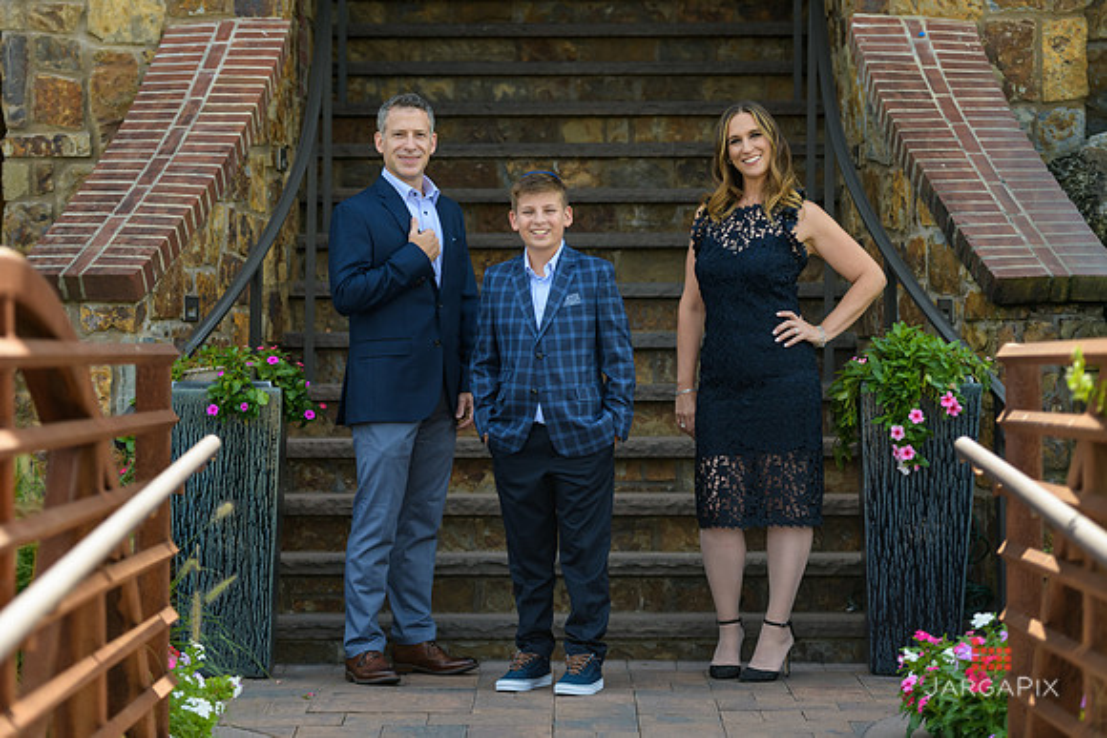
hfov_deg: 17.5
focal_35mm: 117
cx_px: 459
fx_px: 3584
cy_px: 330
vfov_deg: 11.8
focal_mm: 98
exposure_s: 1/640
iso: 200
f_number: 3.2
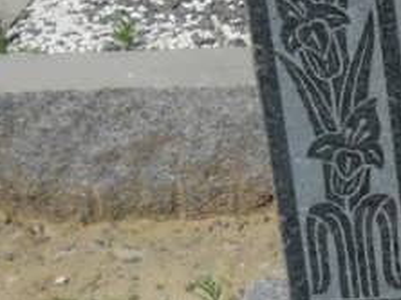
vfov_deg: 10.1
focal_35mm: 146
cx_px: 807
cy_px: 52
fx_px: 1689
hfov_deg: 12.0
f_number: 9
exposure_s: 1/197
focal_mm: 4.9
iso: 80
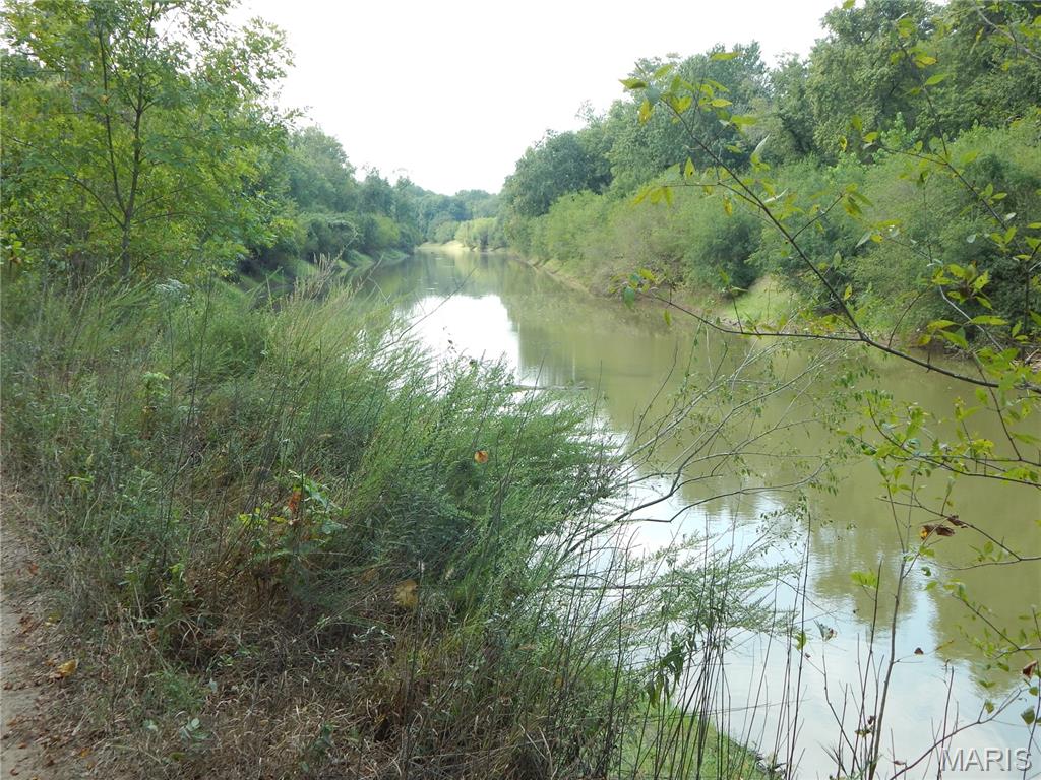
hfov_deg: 43.9
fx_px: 1293
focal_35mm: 43
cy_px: 390
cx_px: 520
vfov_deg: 33.6
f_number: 3.6
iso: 125
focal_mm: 7.7
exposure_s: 1/200
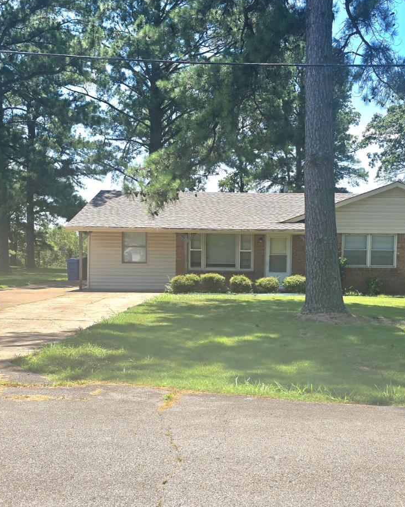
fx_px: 554
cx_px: 296
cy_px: 251
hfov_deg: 39.2
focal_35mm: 37
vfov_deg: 49.1
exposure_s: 1/667
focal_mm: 6.3
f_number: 1.7
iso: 12
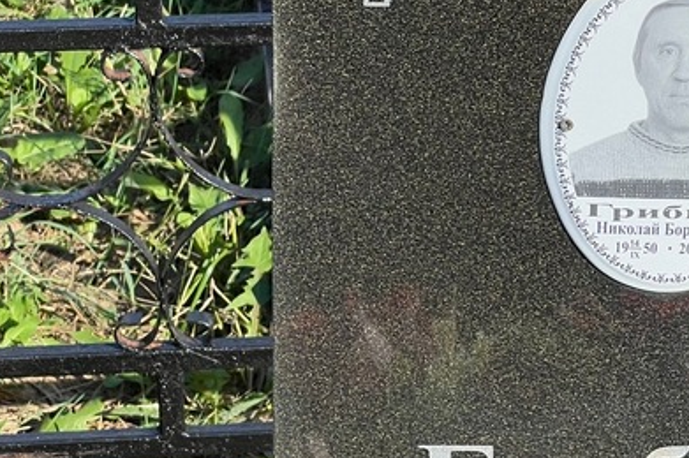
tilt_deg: -25.5
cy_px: 380
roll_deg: -1.9
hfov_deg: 12.4
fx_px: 3136
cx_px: 629
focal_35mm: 164
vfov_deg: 8.3
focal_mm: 9
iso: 32
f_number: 2.8
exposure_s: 1/960
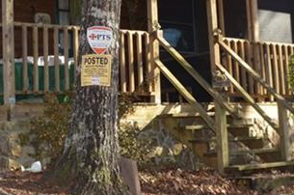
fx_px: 986
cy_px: 50
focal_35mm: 121
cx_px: 138
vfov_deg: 11.3
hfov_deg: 17.0
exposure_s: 1/125
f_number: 5
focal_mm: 24
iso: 100
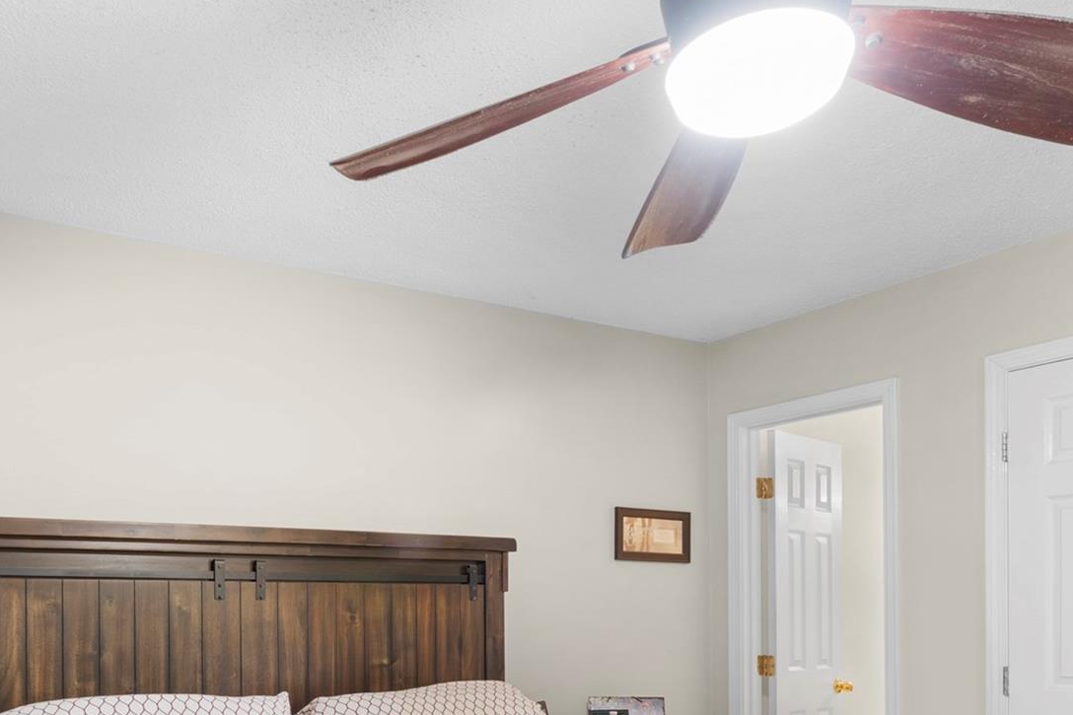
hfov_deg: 56.6
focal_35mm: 32
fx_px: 968
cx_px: 348
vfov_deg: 37.7
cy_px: 649
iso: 250
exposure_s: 3.2
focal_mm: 11.5
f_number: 8
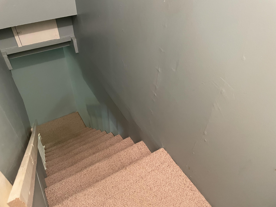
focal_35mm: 26
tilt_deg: -45.0
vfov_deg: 53.1
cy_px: 104
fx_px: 207
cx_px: 138
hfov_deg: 67.3
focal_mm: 4.2
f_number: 1.6
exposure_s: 1/40
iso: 500
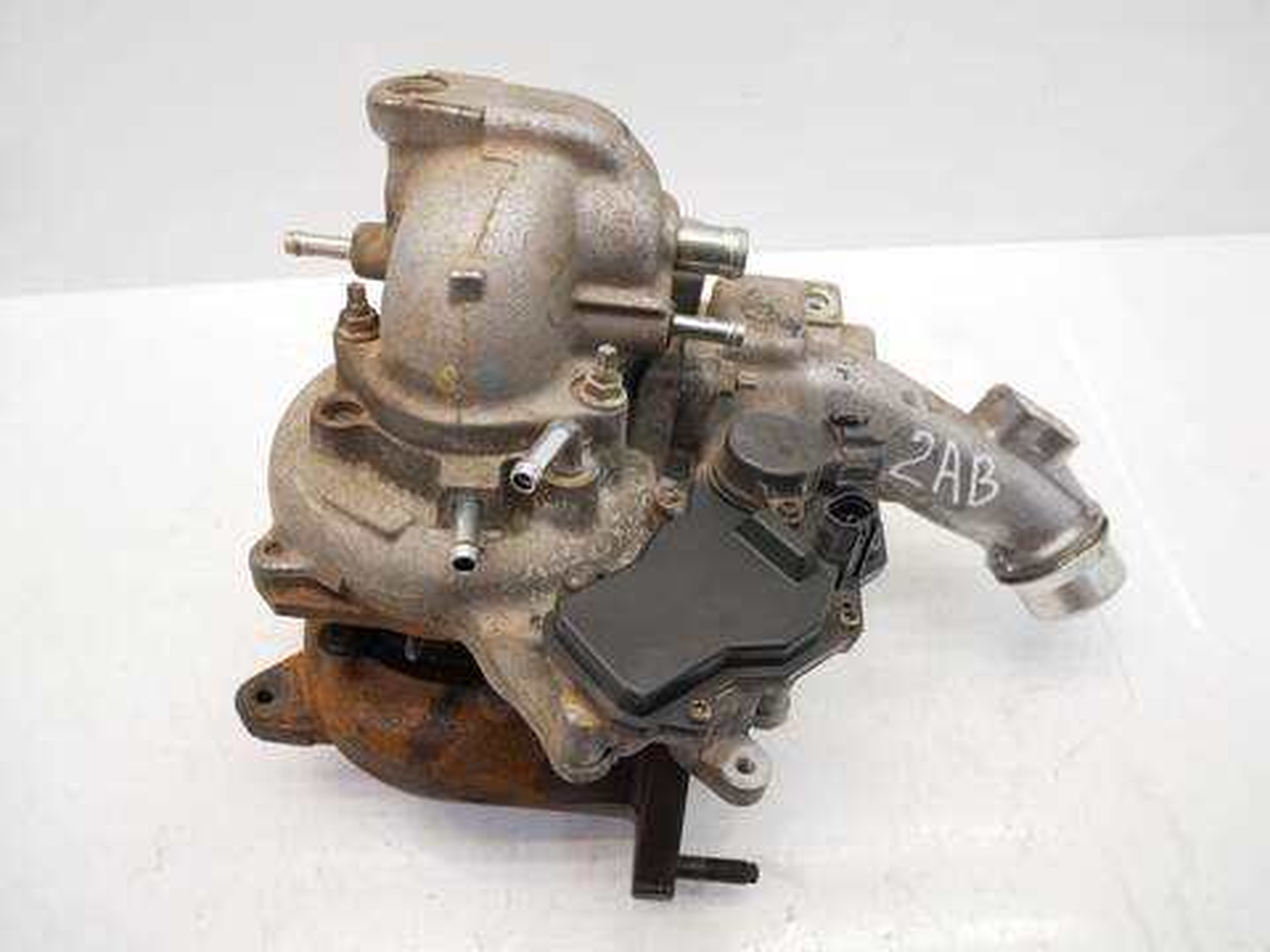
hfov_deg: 71.6
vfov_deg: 56.8
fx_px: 881
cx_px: 635
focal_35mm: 24
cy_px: 476
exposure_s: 1/60
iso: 400
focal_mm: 12
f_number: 3.5
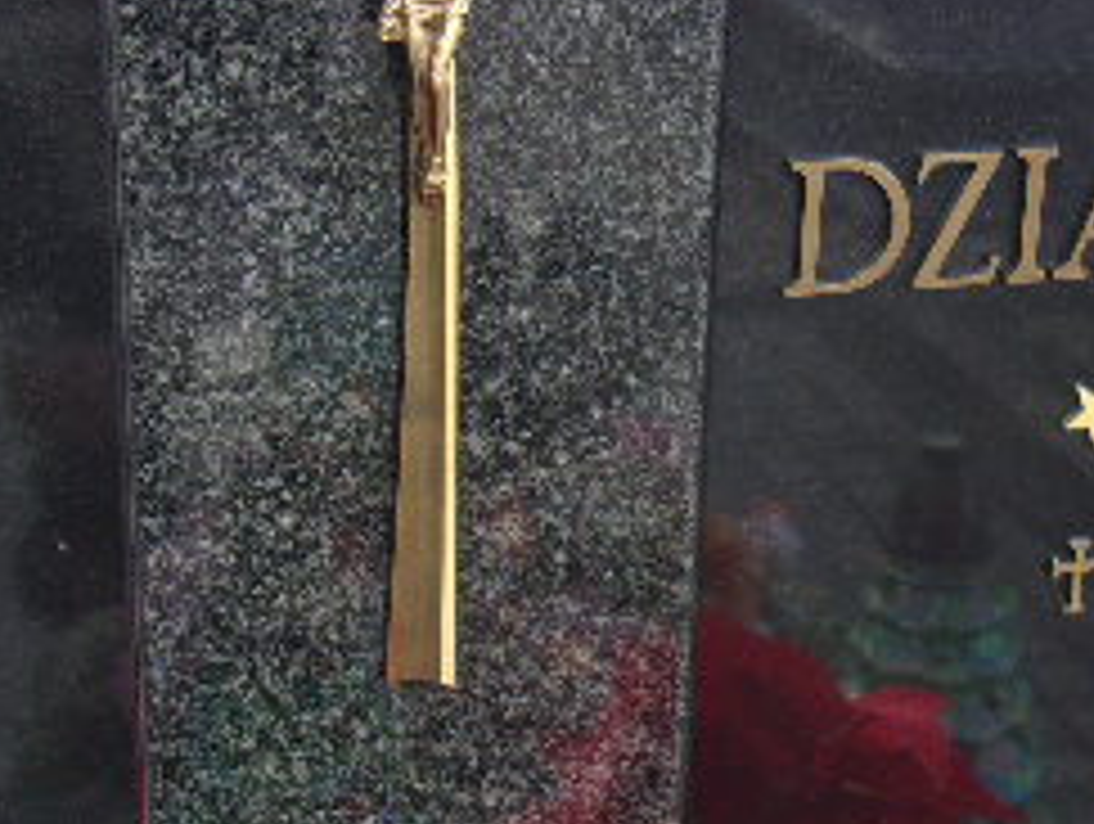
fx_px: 2247
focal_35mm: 71
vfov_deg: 20.7
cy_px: 297
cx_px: 743
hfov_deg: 27.2
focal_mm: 4.9
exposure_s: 1/110
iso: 80
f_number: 3
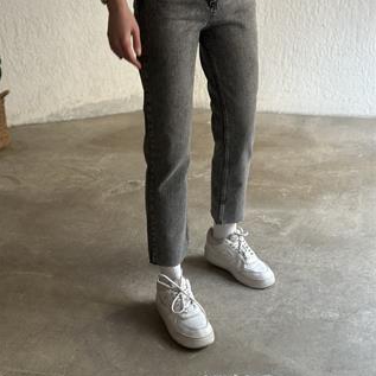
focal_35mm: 57
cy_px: 139
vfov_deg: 29.9
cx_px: 187
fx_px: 700
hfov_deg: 30.0
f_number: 1.78
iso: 200
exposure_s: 1/60
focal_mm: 6.86
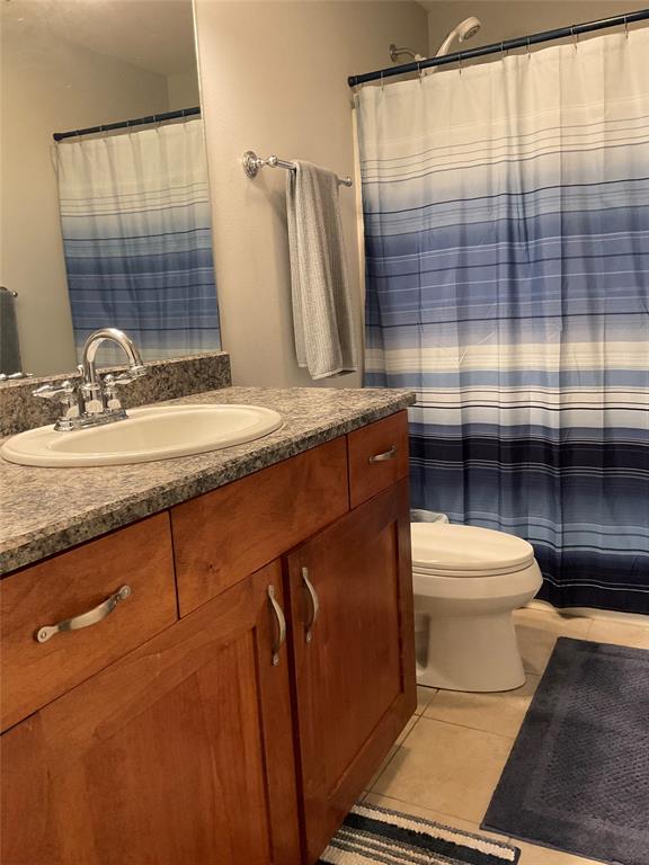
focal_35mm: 29
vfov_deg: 61.7
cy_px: 432
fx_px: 725
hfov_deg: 48.2
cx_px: 324
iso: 200
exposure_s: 1/60
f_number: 1.8
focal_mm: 3
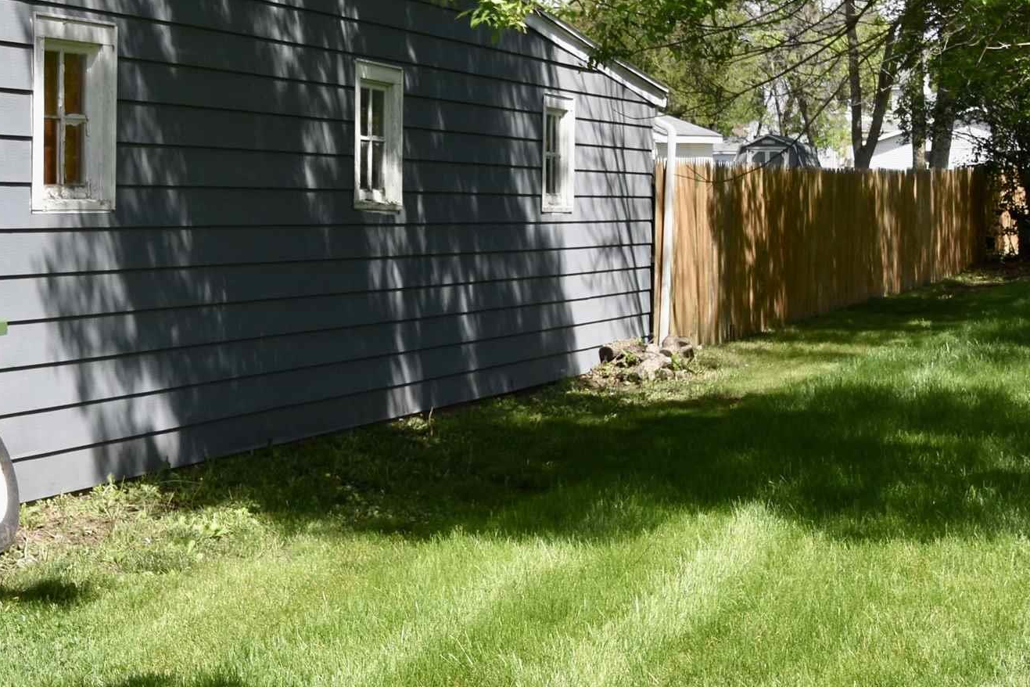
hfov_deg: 26.0
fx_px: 2203
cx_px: 254
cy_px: 224
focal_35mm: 77
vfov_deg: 17.7
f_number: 8
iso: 200
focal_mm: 22
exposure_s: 1/250
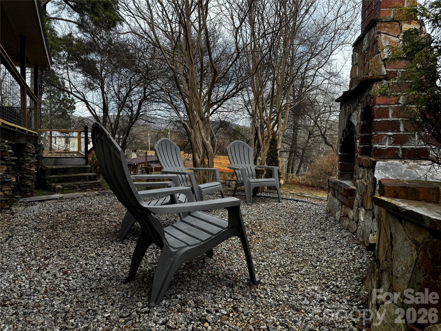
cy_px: 166
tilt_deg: -4.0
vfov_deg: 56.8
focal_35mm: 24
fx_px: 306
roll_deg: -1.1
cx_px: 220
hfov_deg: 71.6
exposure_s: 1/531
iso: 80
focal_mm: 6.76
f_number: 1.78
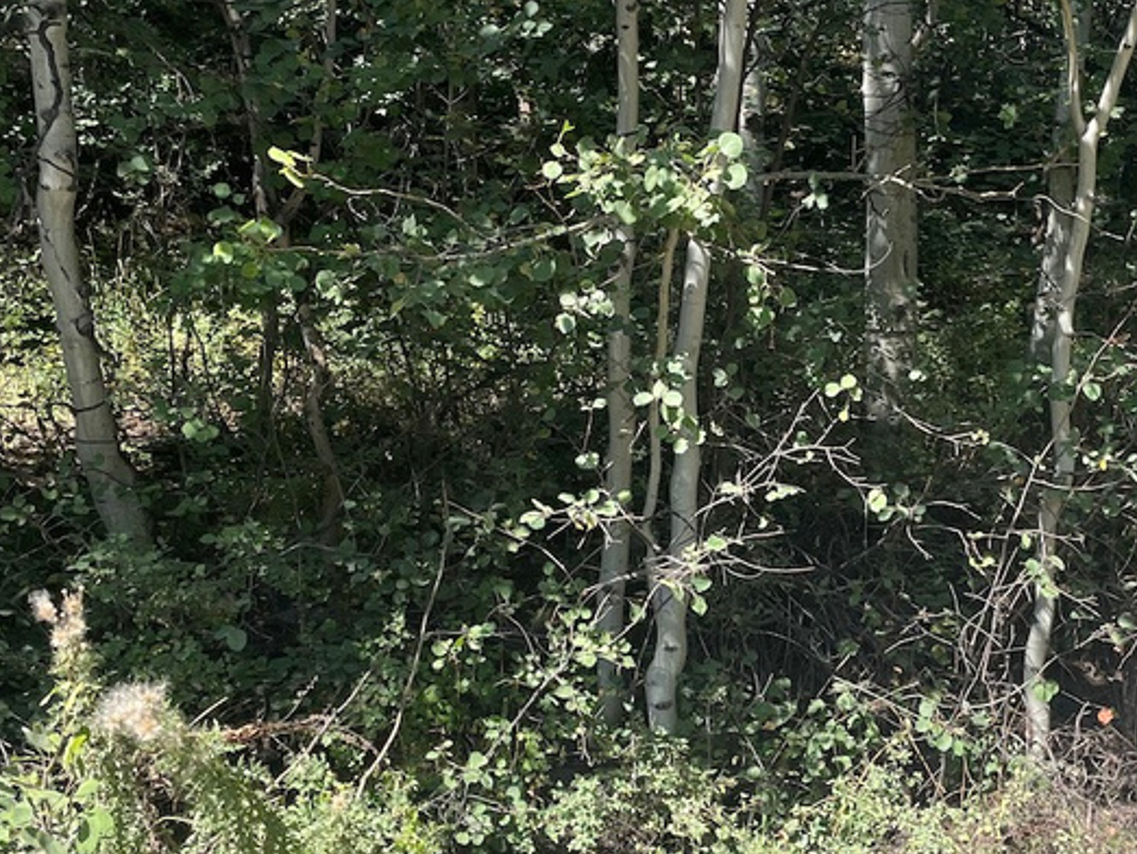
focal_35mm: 51
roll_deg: -1.2
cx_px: 819
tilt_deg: -2.3
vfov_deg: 28.5
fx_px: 1676
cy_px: 534
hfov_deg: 36.8
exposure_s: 1/997
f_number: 1.6
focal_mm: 4.2
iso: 32
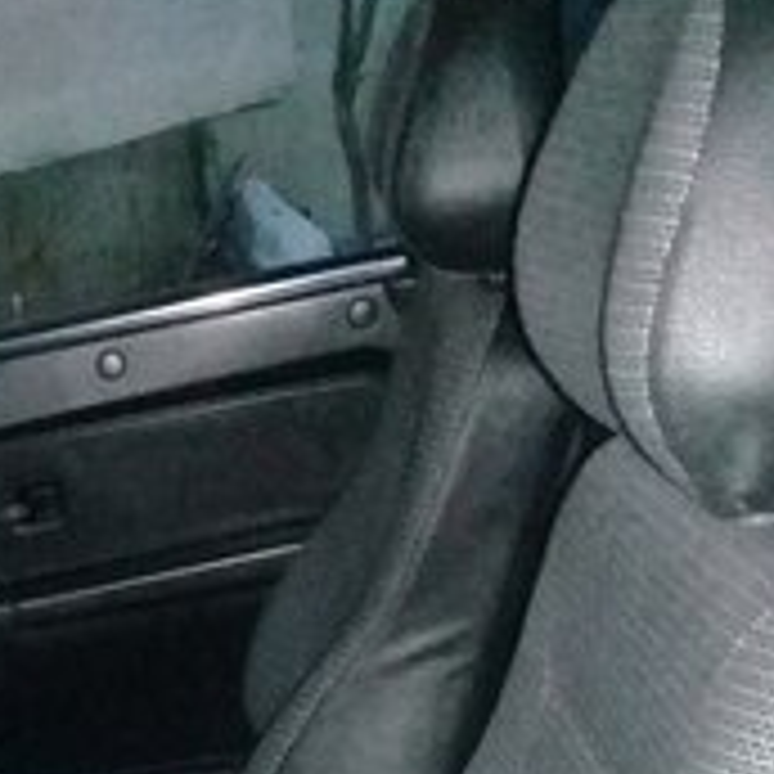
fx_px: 1998
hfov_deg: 20.9
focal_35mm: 79
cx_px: -58
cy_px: 940
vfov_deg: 20.4
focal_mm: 3.3
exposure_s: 1/15
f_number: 2.2
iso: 1250
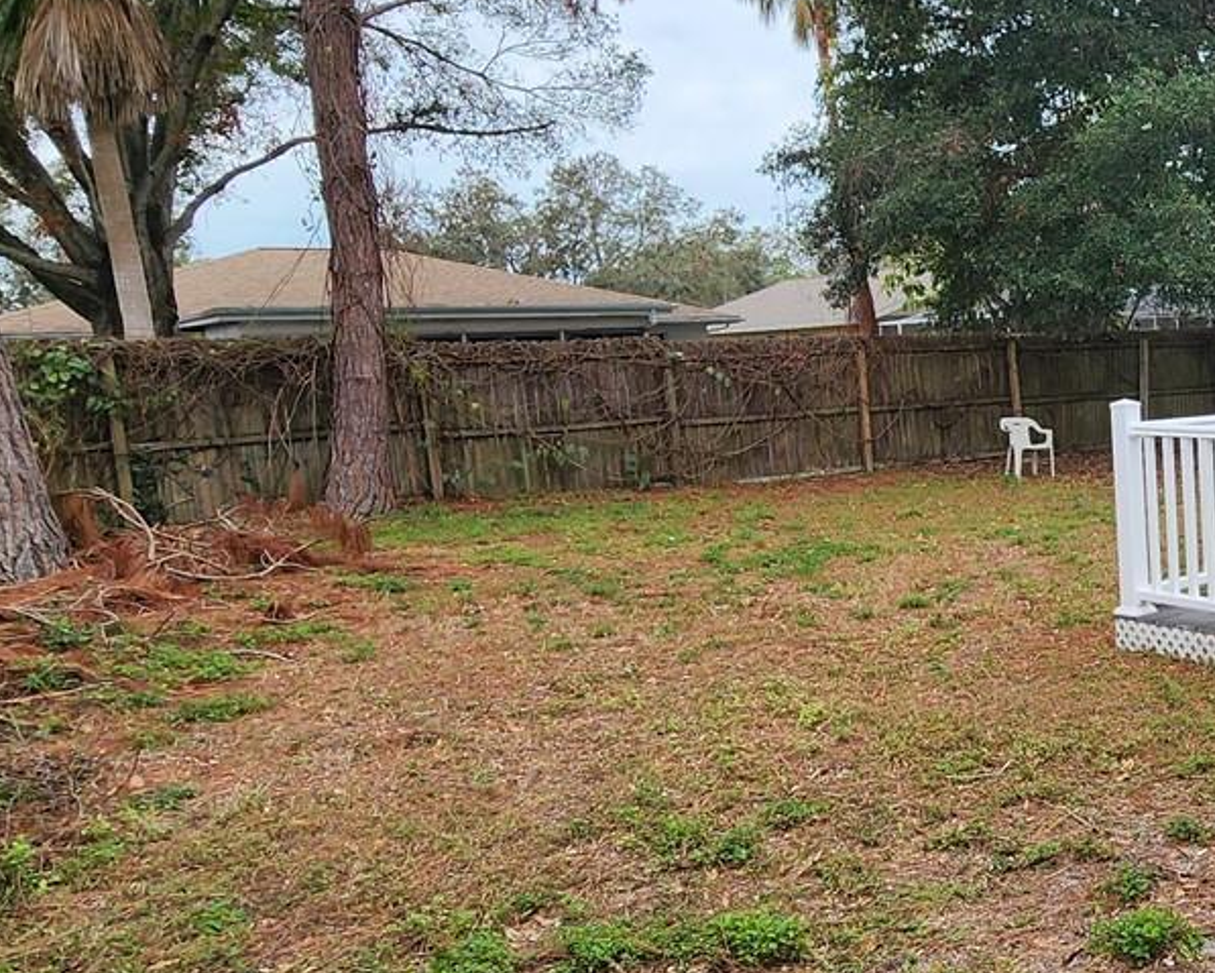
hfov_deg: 45.4
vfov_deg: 43.4
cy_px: 454
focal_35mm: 34
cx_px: 1189
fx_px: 1223
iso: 50
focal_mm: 2.2
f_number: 2.2
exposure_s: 1/363
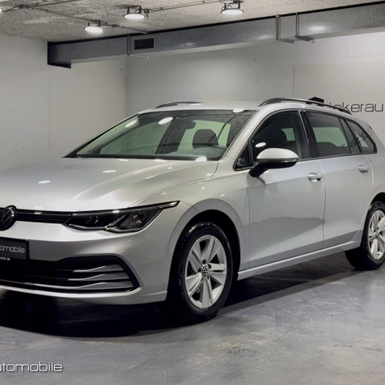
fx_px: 717
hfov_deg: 30.0
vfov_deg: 30.0
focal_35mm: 57
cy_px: 192
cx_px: 179
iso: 50
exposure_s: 1/50
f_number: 1.78
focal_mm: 6.76
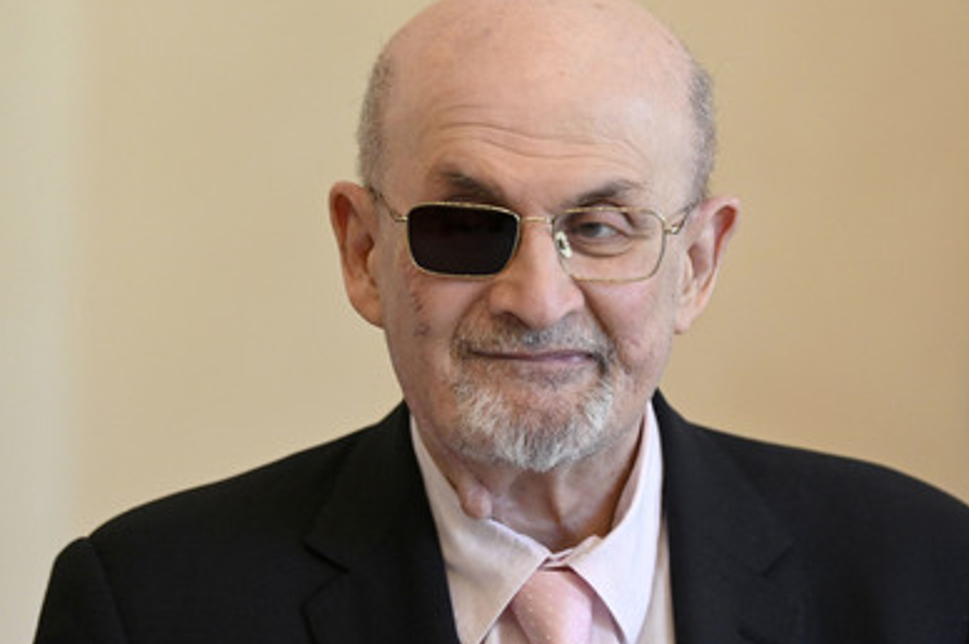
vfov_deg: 7.4
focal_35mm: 186
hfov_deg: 11.1
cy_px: 292
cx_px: 556
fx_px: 5002
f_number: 2.8
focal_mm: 160
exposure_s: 1/1000
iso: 4000
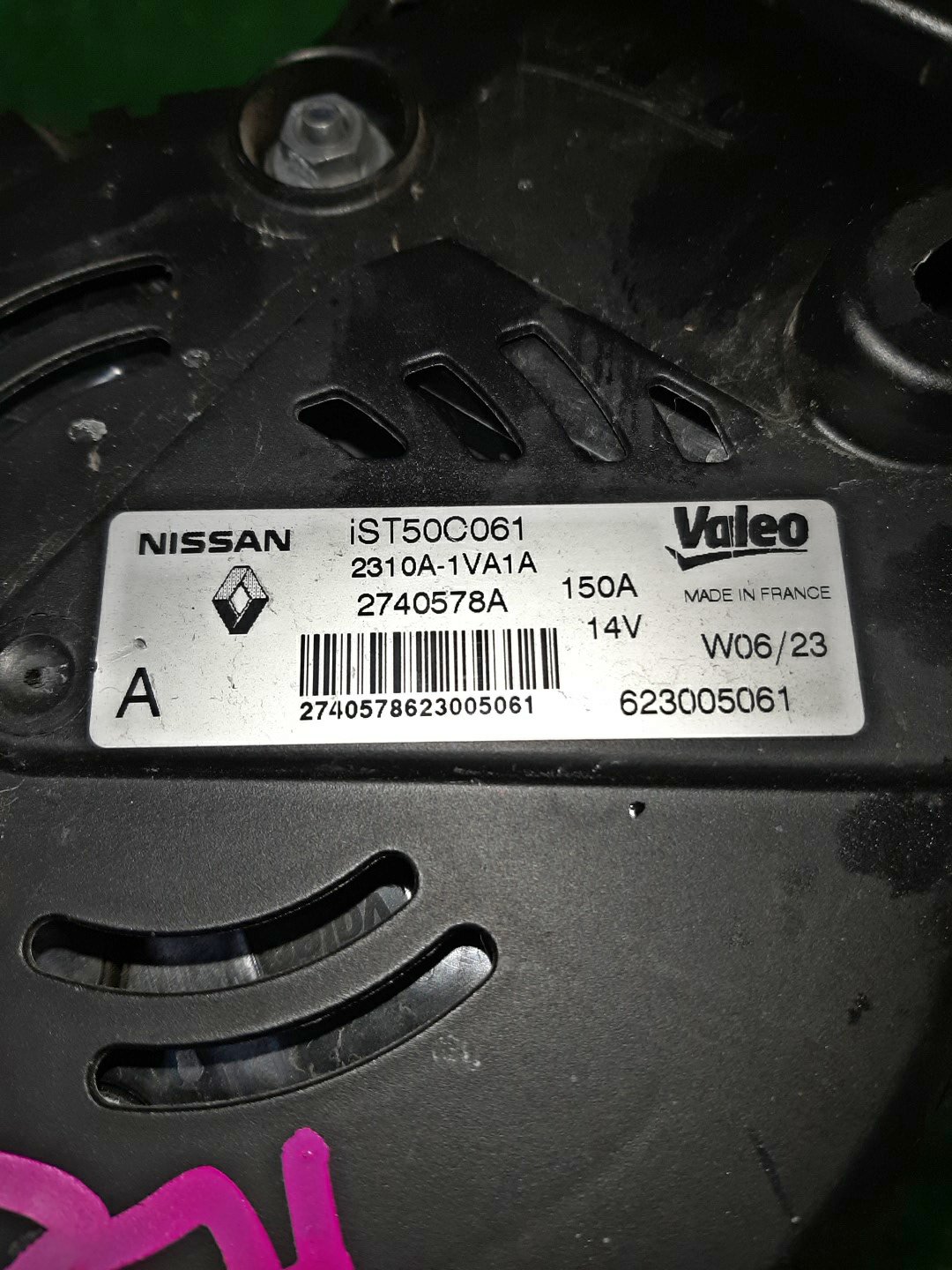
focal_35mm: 26
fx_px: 953
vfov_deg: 67.3
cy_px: 635
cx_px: 476
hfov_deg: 53.1
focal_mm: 3.93
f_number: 1.7
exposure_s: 1/118
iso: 40
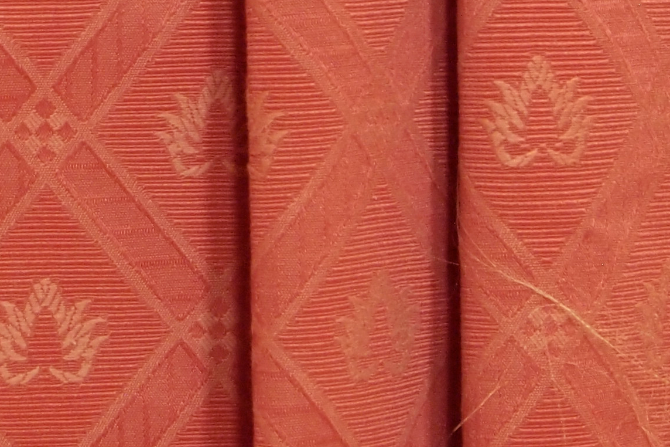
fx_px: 3684
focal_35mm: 198
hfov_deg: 10.2
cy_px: -58
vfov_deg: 6.9
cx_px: -204
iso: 800
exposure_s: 1/15
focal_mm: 27
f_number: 4.6
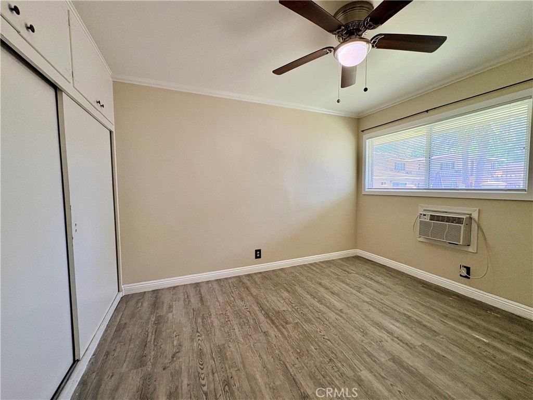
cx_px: 266
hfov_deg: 102.1
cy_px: 200
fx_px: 216
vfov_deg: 85.7
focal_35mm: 14
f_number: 2.2
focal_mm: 2.22
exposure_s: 1/120
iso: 250
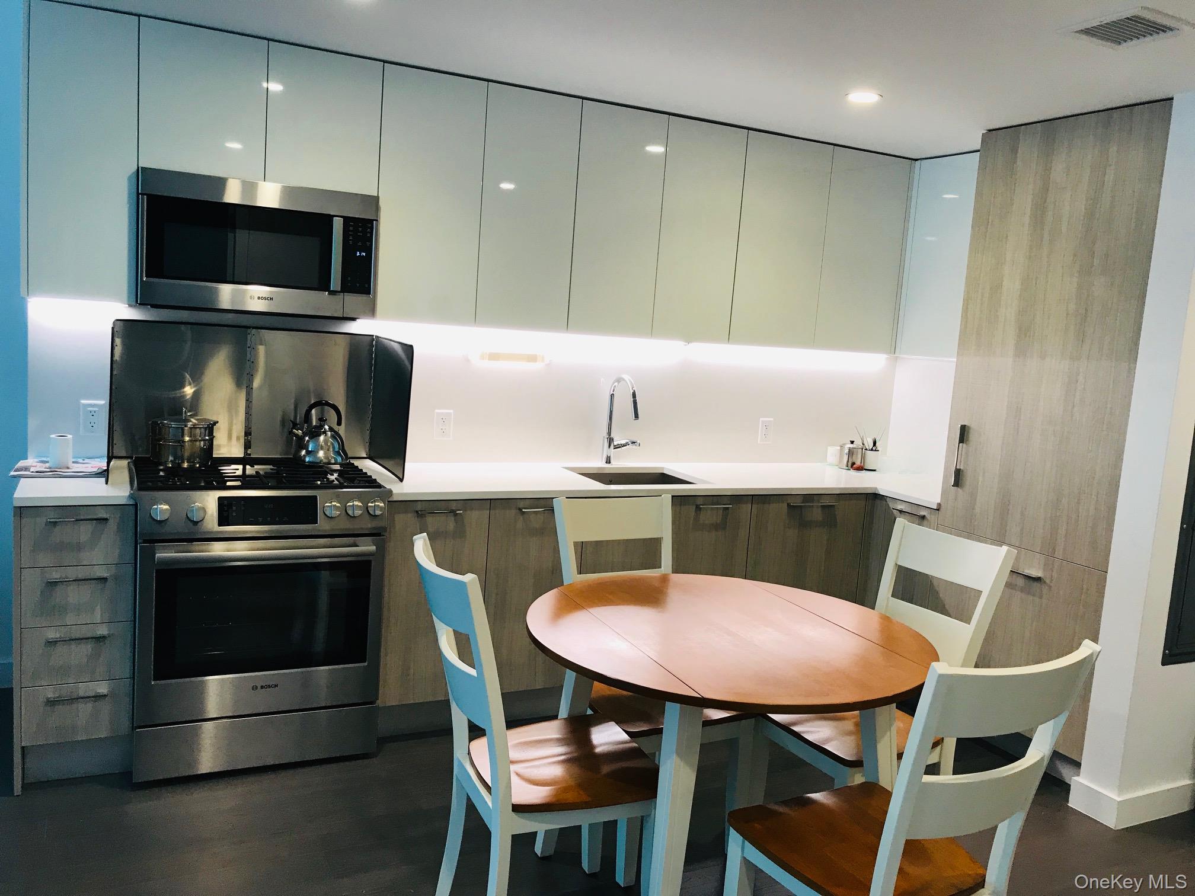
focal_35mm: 28
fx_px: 967
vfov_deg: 49.7
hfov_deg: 63.4
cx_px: 598
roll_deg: -4.4
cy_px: 448
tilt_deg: -6.9
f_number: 1.8
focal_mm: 3.99
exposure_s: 1/40
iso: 25
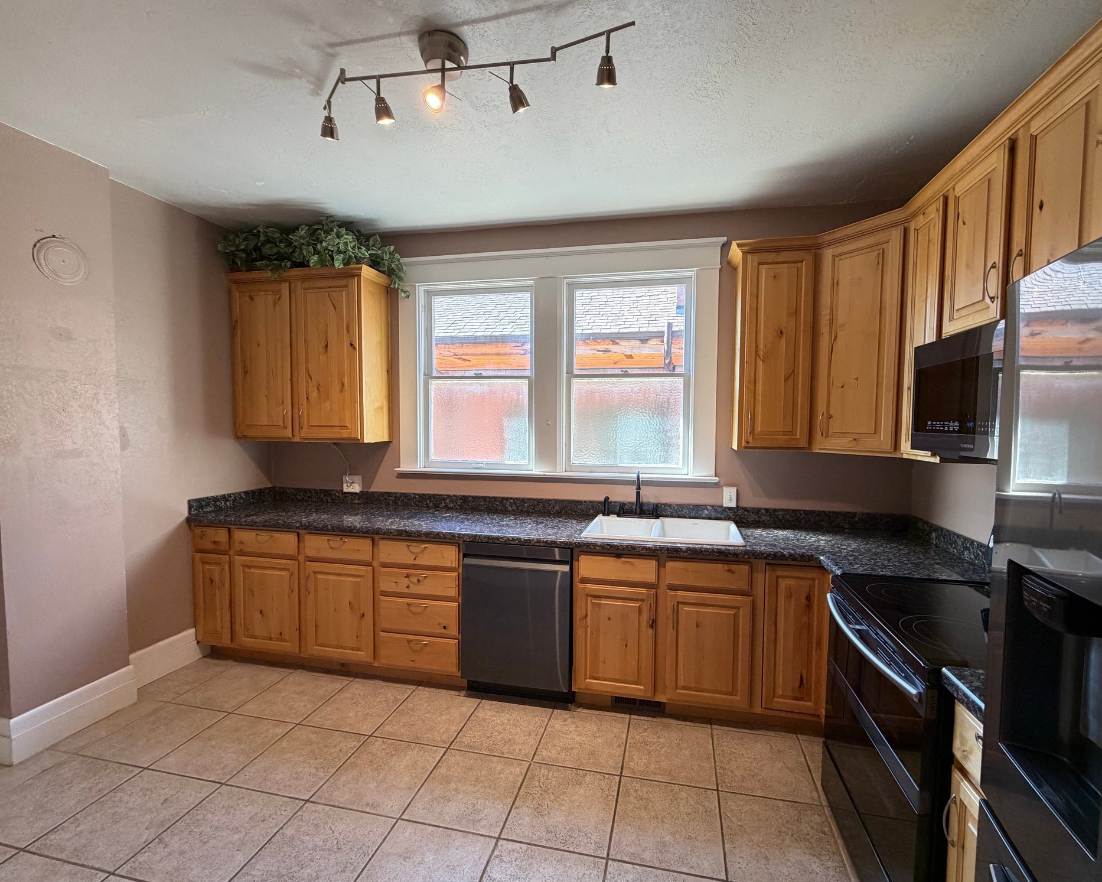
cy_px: 444
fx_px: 489
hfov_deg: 96.7
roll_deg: -0.6
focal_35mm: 15
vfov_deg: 84.0
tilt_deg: -3.5
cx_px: 582
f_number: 2.2
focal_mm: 2.22
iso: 200
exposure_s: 1/120
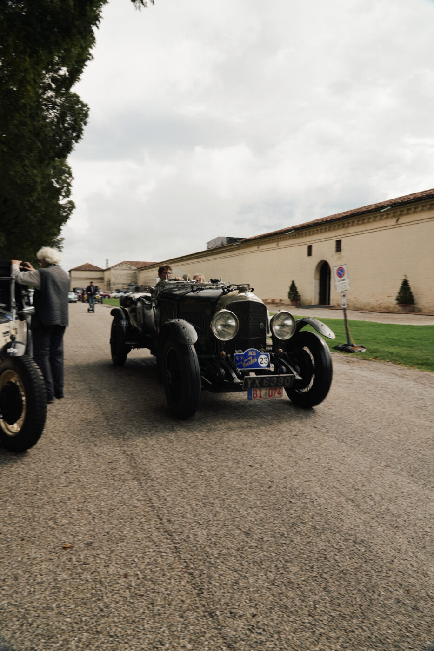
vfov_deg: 73.8
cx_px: 217
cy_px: 326
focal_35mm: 24
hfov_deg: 53.1
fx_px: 434
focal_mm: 24
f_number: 11
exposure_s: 1/40
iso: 100
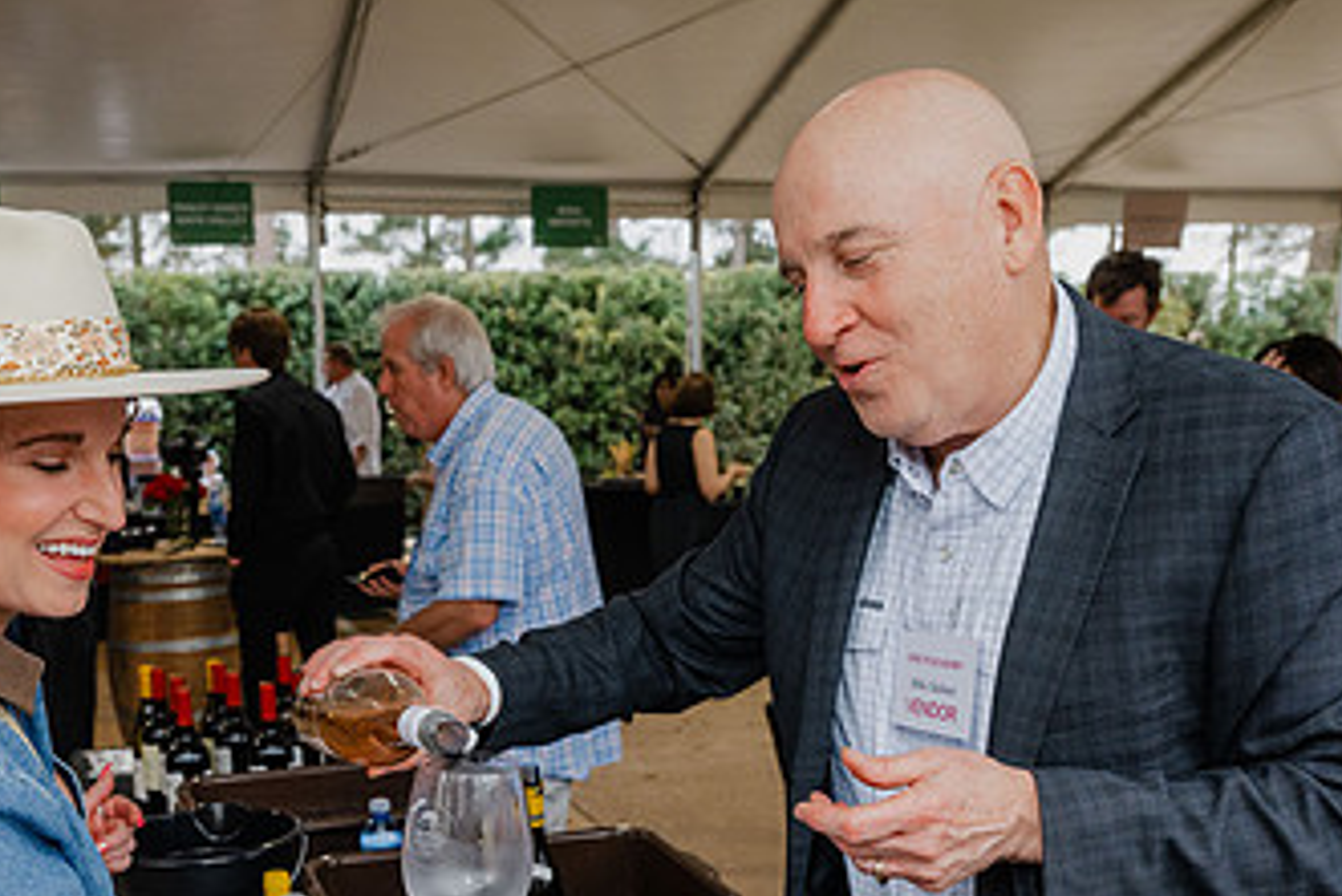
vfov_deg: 31.0
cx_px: 462
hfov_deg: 45.8
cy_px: 744
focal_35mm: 42
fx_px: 1566
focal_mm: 24
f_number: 4.5
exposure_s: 1/160
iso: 1400
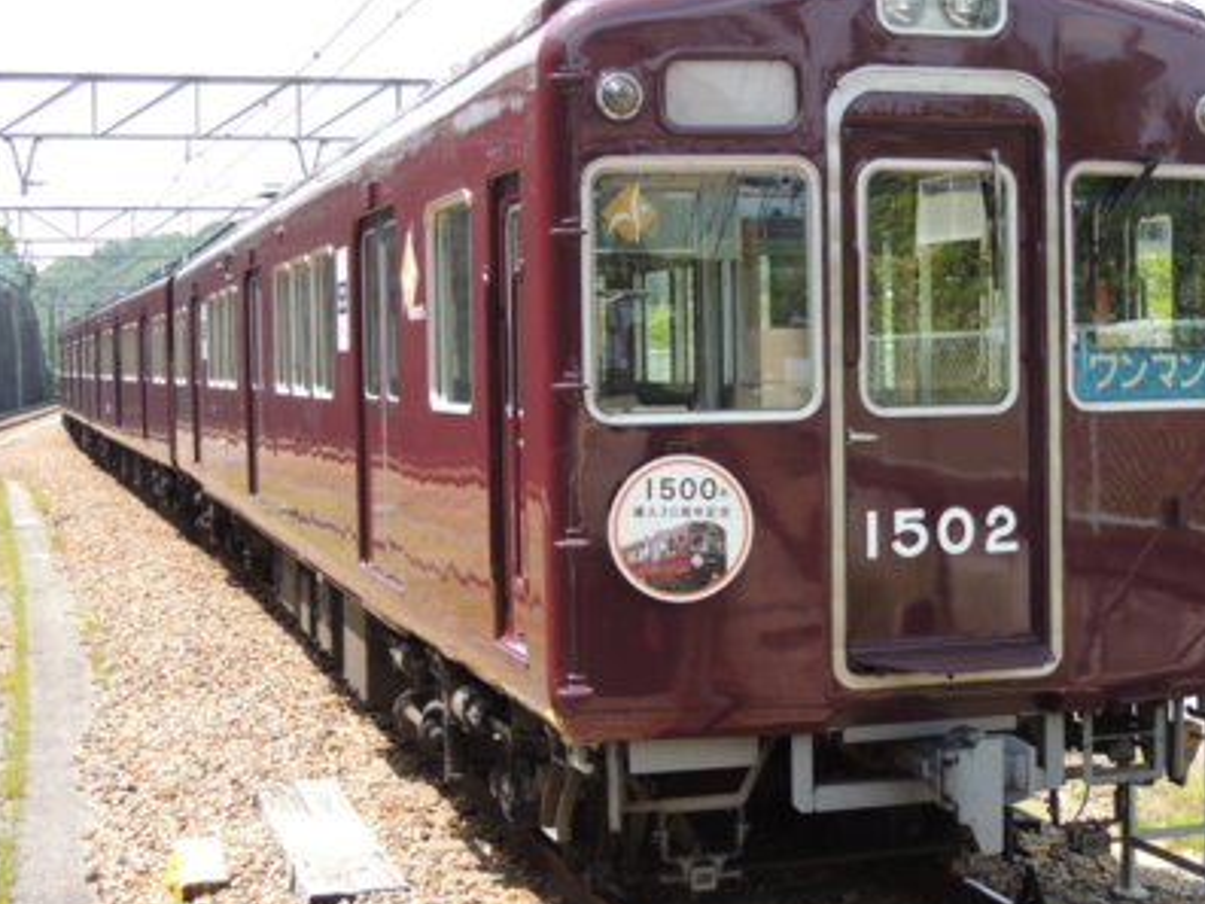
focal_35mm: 57
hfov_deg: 33.8
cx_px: 651
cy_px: 420
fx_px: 1984
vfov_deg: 25.7
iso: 100
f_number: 3.5
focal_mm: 8.3
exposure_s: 1/250
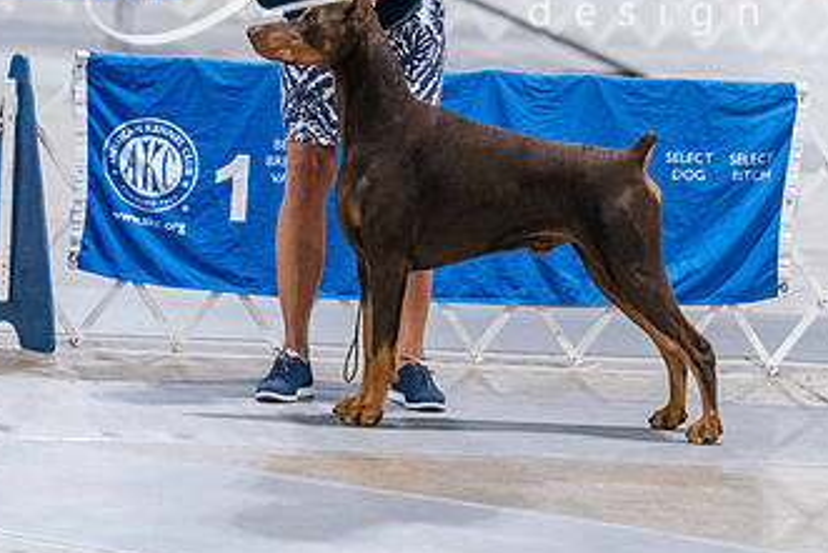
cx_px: 448
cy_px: 89
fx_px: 6489
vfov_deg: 4.9
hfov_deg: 7.3
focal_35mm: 282
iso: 6400
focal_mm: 161
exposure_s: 1/320
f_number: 3.2
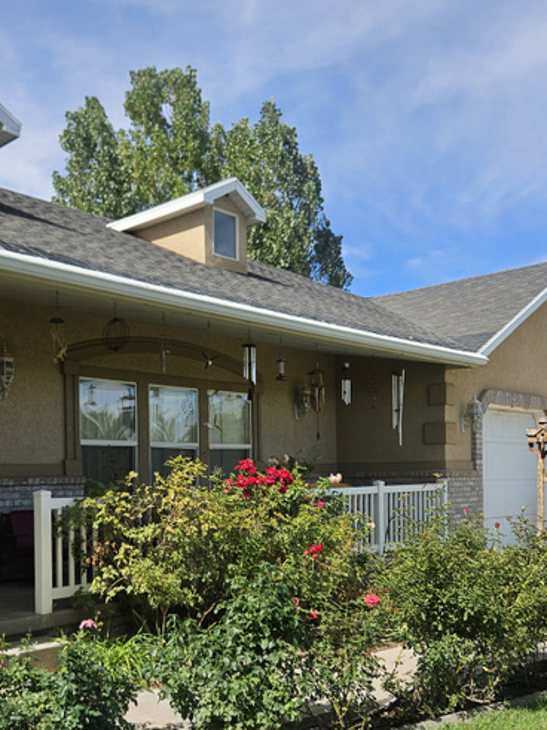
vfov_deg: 50.7
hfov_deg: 39.3
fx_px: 759
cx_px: 201
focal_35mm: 36
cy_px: 471
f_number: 1.8
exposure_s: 1/1610
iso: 25
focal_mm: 5.4
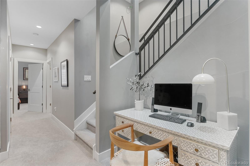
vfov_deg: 70.3
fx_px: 118
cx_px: 125
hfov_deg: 93.3
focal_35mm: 17
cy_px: 83
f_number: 8
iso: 400
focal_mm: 17
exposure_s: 1
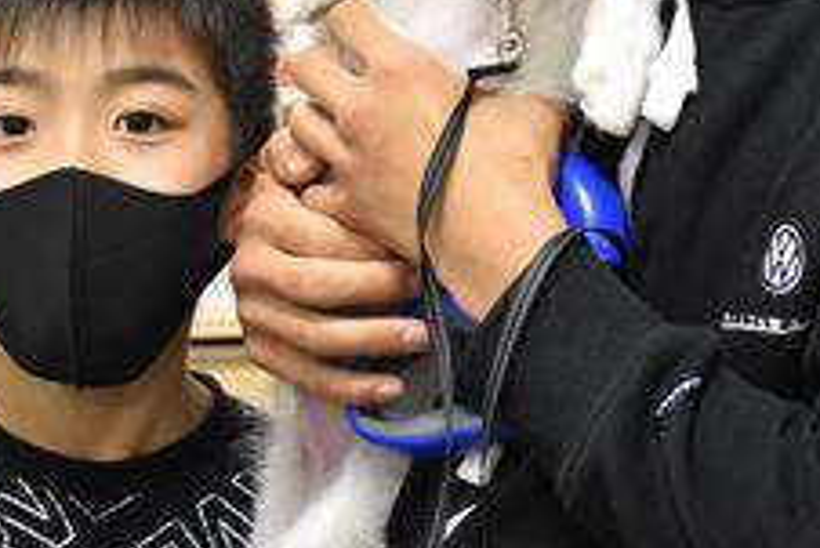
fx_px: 2628
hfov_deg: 17.7
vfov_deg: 11.7
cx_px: 515
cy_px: -109
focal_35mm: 115
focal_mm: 29
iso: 1600
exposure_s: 1/80
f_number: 4.5
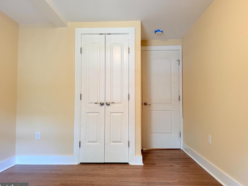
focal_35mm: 25
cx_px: 126
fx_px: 179
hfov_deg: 69.4
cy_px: 96
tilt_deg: +2.5
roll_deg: -0.1
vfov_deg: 54.9
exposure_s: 1/60
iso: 160
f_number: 1.78
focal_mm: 6.76
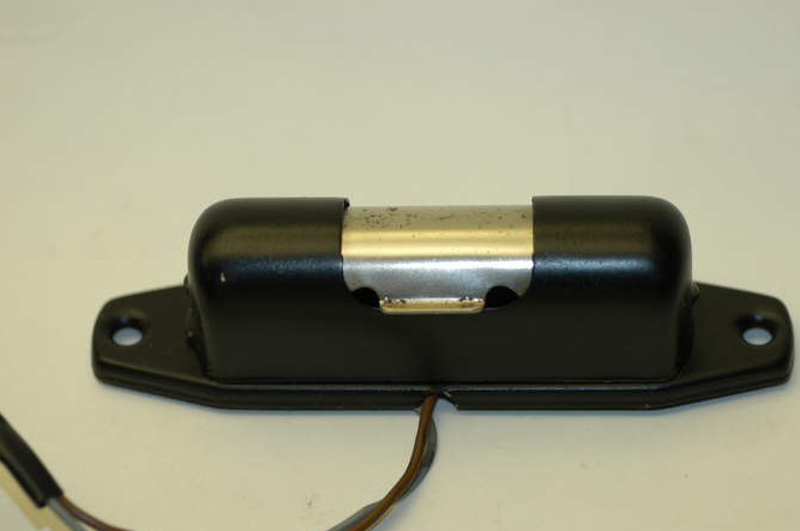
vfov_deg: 12.6
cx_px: 421
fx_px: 2397
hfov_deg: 18.9
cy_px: 310
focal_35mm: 108
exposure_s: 1/60
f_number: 3.3
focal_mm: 60
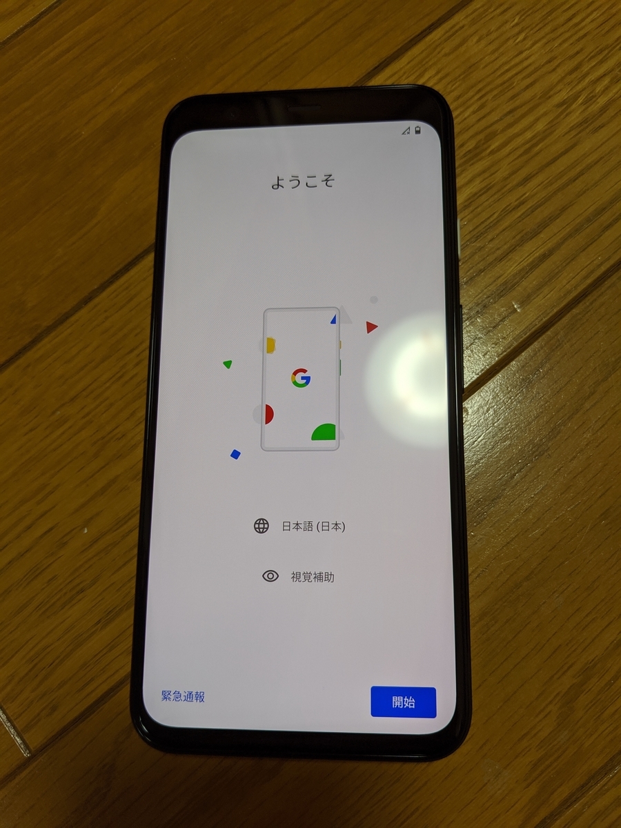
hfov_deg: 51.4
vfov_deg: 65.3
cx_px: 310
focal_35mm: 27
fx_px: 646
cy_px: 414
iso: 83
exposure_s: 1/99.9
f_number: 1.8
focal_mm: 4.44
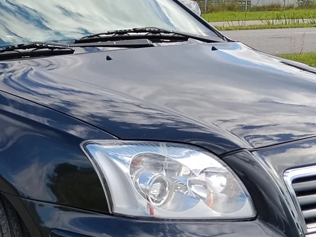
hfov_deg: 19.7
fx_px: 876
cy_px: 233
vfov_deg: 15.2
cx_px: -12
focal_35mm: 96
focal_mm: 4.22
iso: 50
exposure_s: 1/982
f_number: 1.8
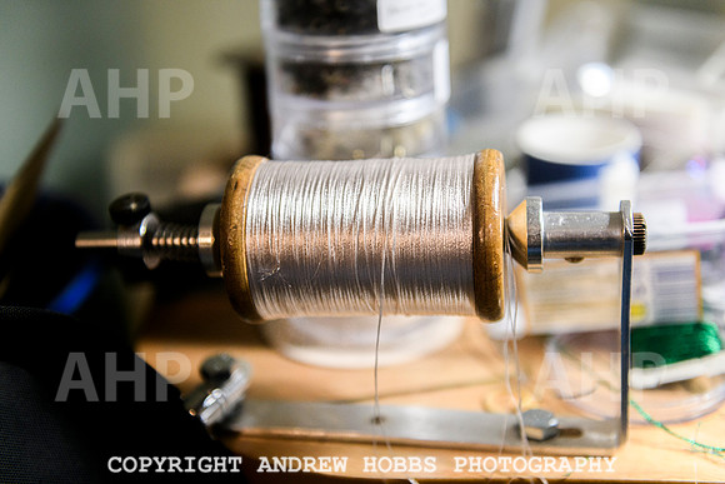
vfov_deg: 28.1
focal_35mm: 48
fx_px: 967
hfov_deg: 41.1
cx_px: 362
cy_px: 242
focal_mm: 48
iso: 1600
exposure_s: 1/400
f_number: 3.2
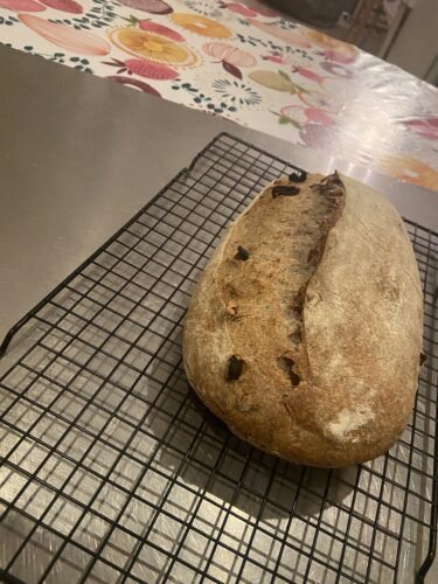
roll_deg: -23.0
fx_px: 439
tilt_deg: -44.4
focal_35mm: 26
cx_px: 219
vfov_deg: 67.3
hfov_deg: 53.1
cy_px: 292
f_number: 1.8
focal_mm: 4.25
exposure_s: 1/33
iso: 400
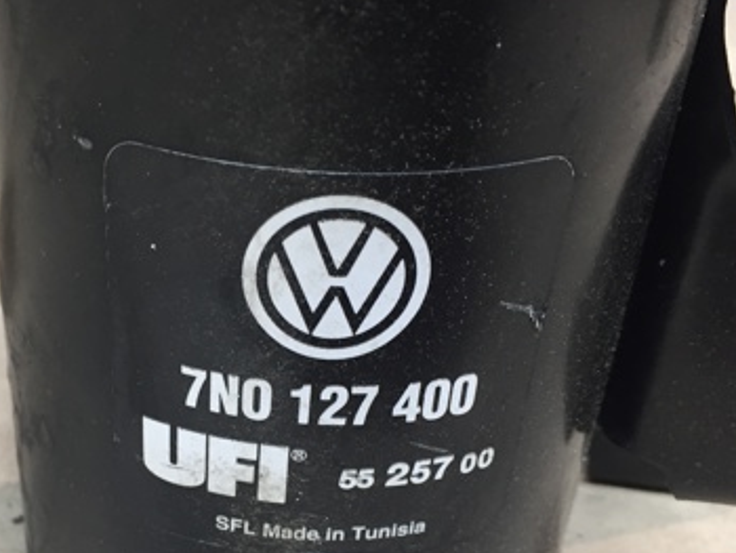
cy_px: 414
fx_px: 1128
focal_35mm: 53
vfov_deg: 27.2
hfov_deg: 35.7
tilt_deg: -31.5
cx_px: 238
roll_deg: -4.2
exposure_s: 1/33
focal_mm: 4.15
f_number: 2.2
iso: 125
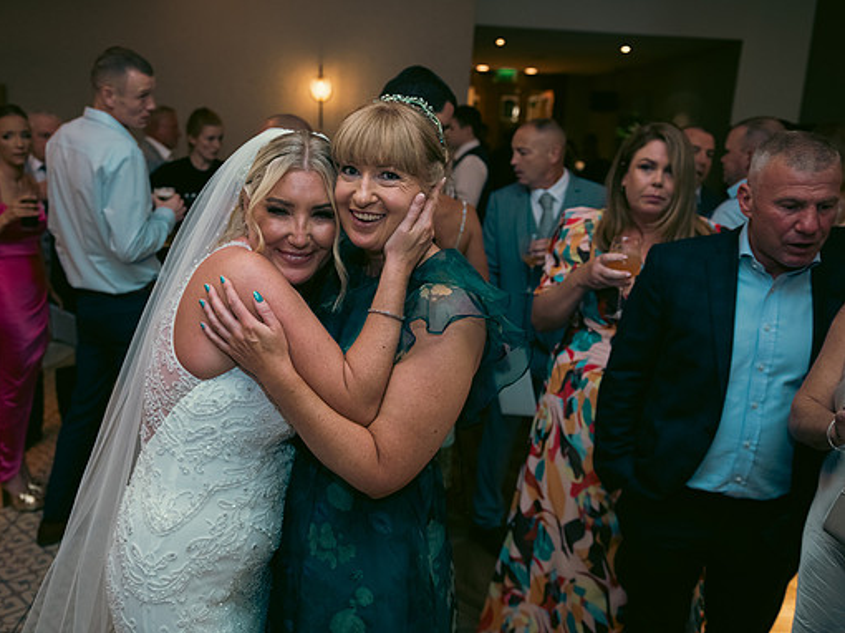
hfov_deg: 52.5
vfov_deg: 40.7
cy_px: 317
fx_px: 854
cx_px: 366
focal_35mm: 35
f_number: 3.5
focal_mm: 32
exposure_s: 1/160
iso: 800
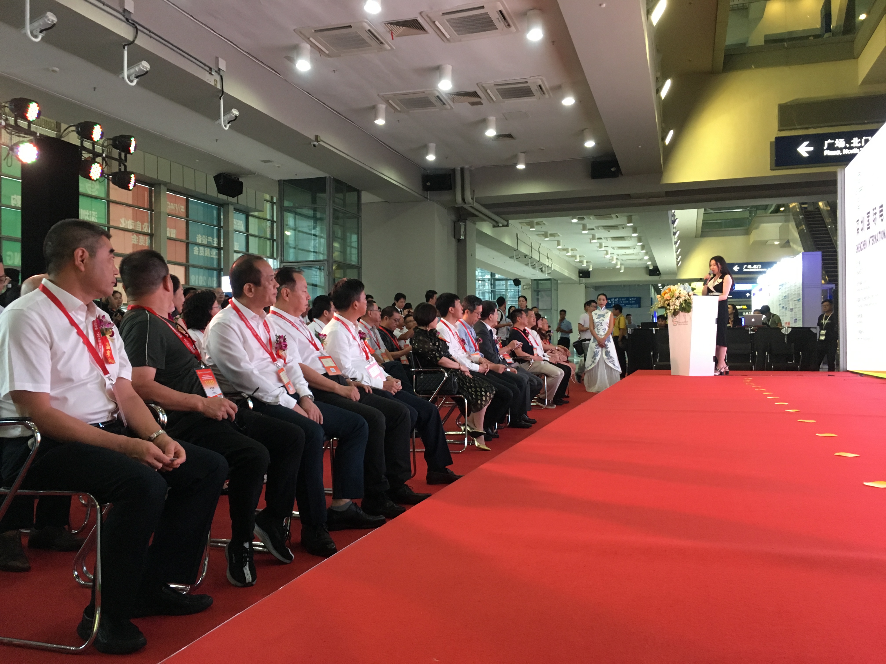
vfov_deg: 48.2
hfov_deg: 61.7
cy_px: 332
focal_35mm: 29
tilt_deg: +0.6
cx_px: 443
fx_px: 742
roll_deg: +0.3
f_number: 2.2
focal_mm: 4.15
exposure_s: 1/33
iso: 160
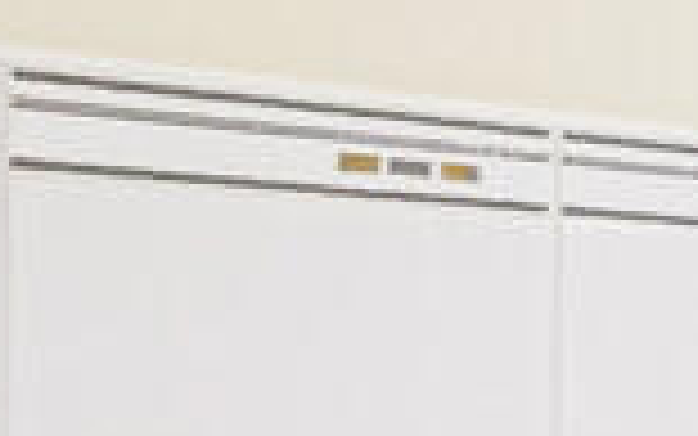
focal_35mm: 98
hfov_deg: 11.2
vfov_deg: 13.2
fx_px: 1865
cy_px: 454
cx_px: 2135
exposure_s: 1/60
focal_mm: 7
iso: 1000
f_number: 4
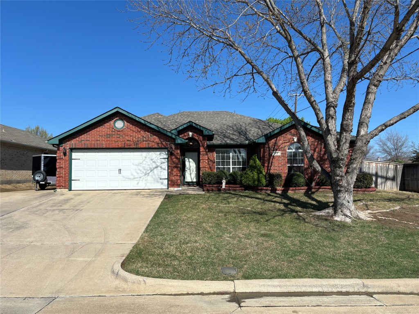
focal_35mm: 26
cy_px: 157
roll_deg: +0.5
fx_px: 315
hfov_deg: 67.3
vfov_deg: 53.1
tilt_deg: +3.4
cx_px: 210
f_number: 1.6
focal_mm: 5.96
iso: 50
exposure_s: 1/4630
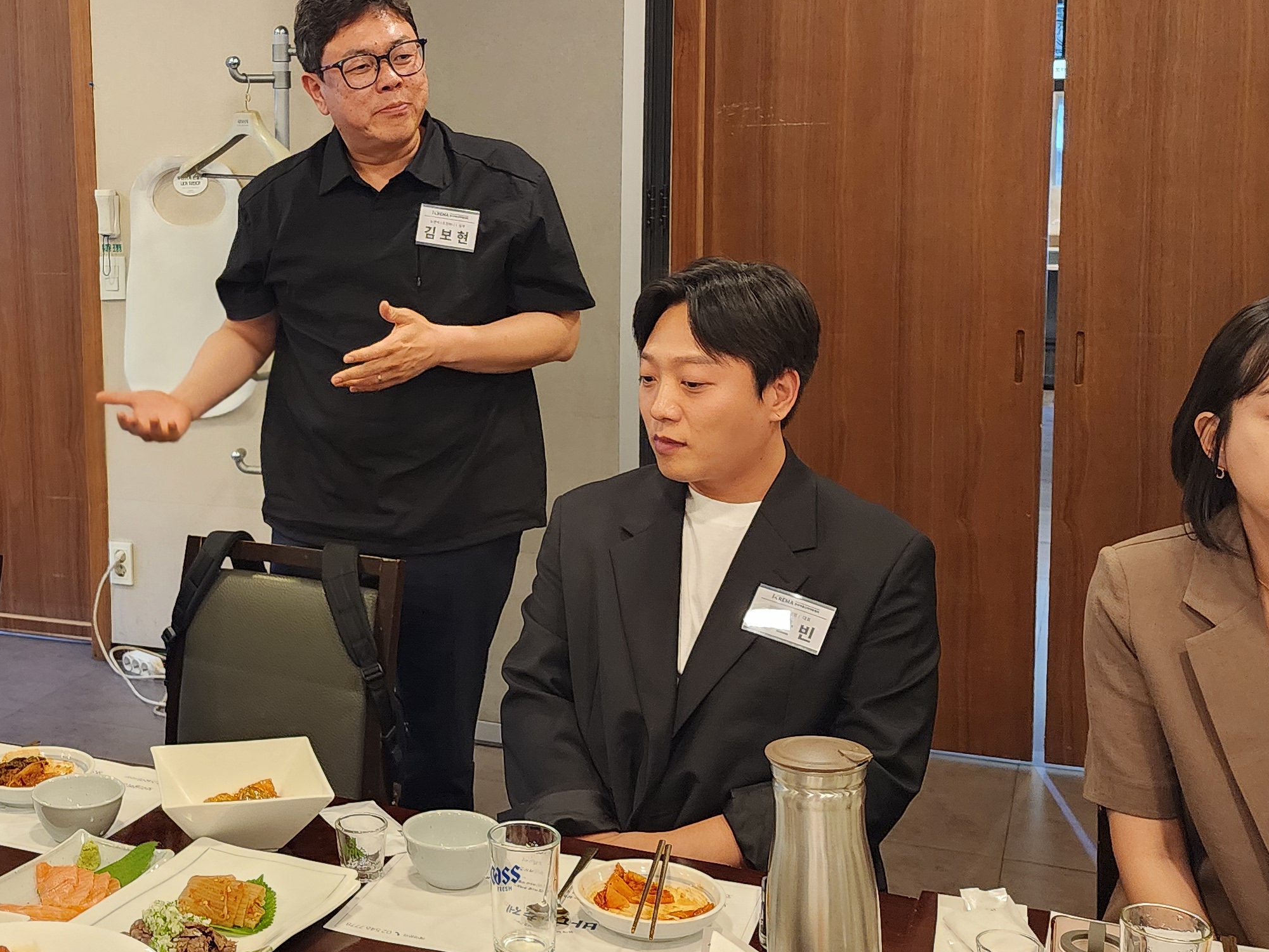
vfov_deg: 31.4
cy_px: 381
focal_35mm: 46
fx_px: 1686
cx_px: 334
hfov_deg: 40.2
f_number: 1.8
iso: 640
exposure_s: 1/120
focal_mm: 6.4
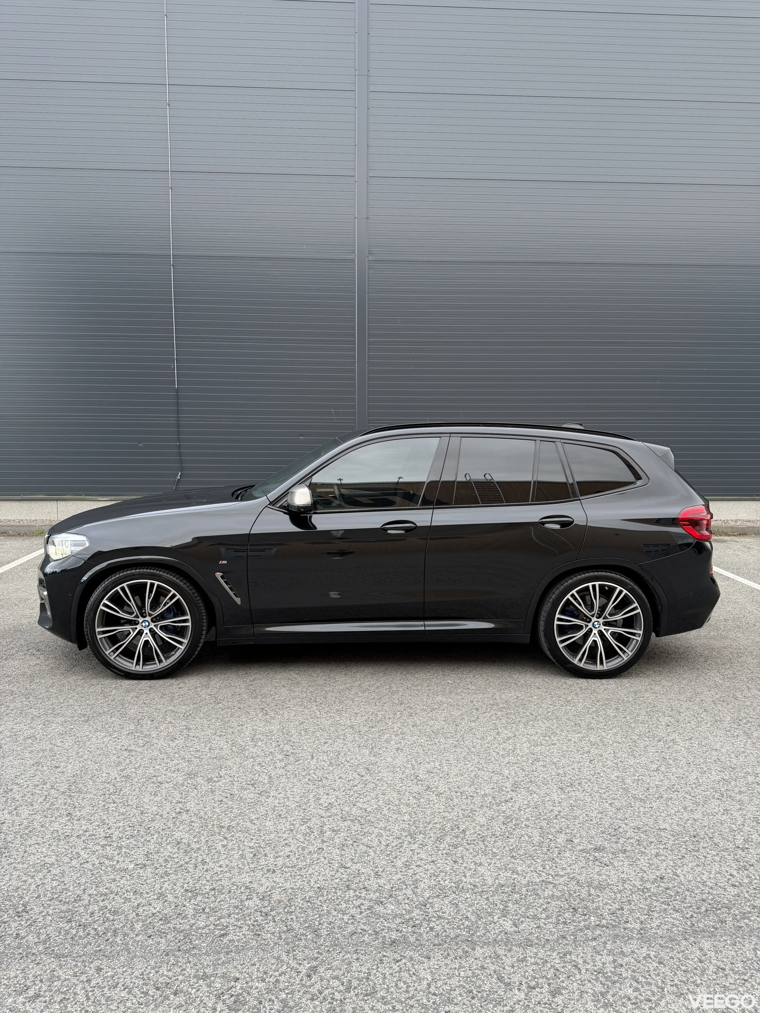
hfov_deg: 56.8
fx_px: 703
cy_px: 506
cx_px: 380
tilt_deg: -5.9
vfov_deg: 71.6
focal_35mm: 24
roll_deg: -0.7
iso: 80
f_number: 1.78
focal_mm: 6.76
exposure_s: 1/121
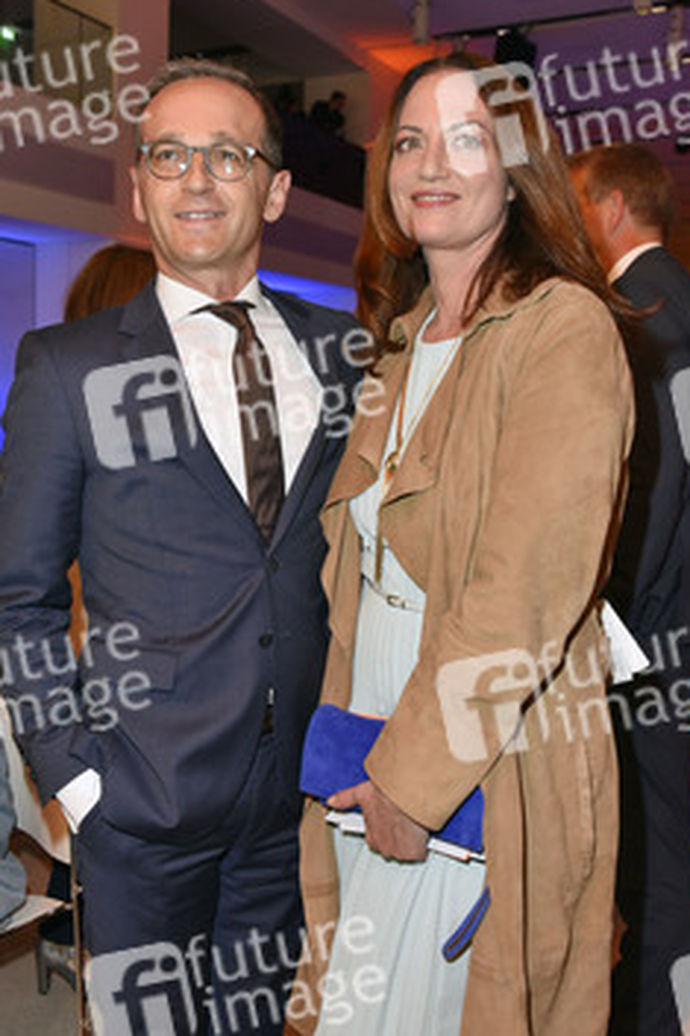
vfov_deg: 55.8
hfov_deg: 38.8
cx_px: 320
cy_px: 546
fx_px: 978
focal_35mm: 34
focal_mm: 30
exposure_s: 1/125
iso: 1000
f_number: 5.6
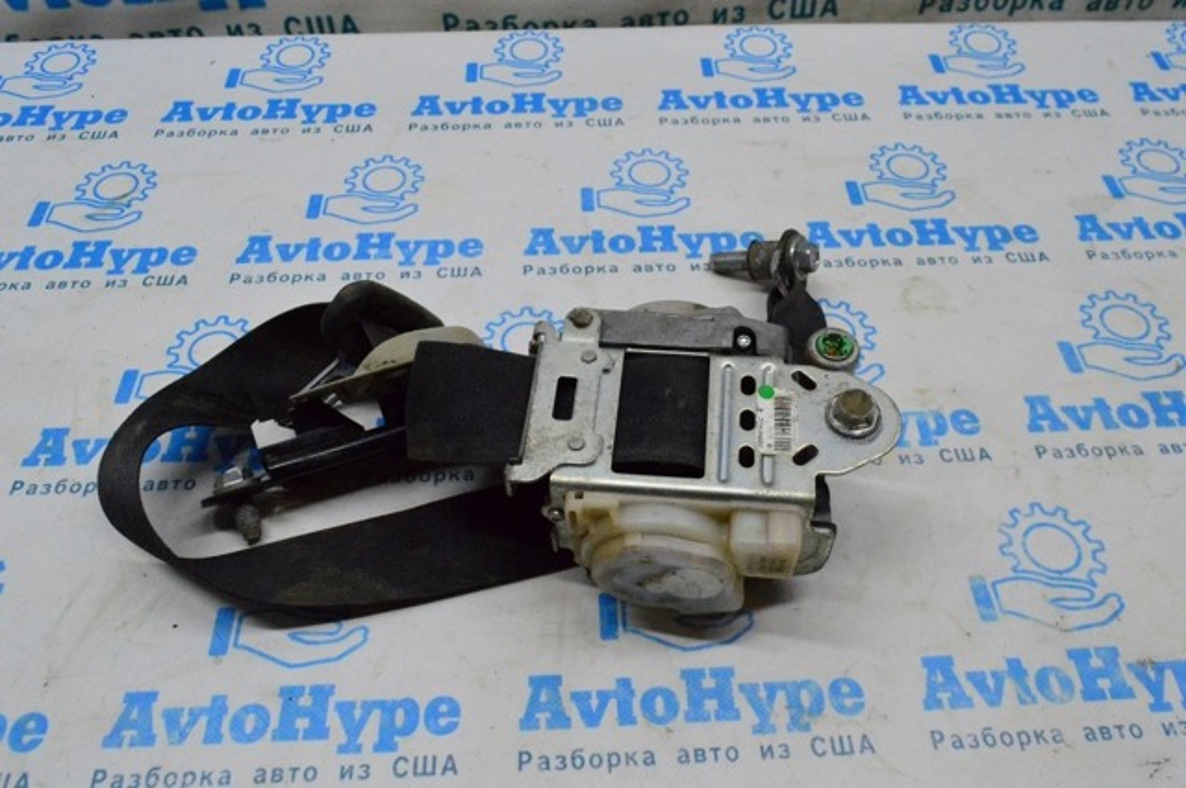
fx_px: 987
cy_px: 394
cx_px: 593
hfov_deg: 62.0
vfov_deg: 43.5
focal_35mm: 30
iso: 6400
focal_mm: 20
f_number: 9
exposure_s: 1/320
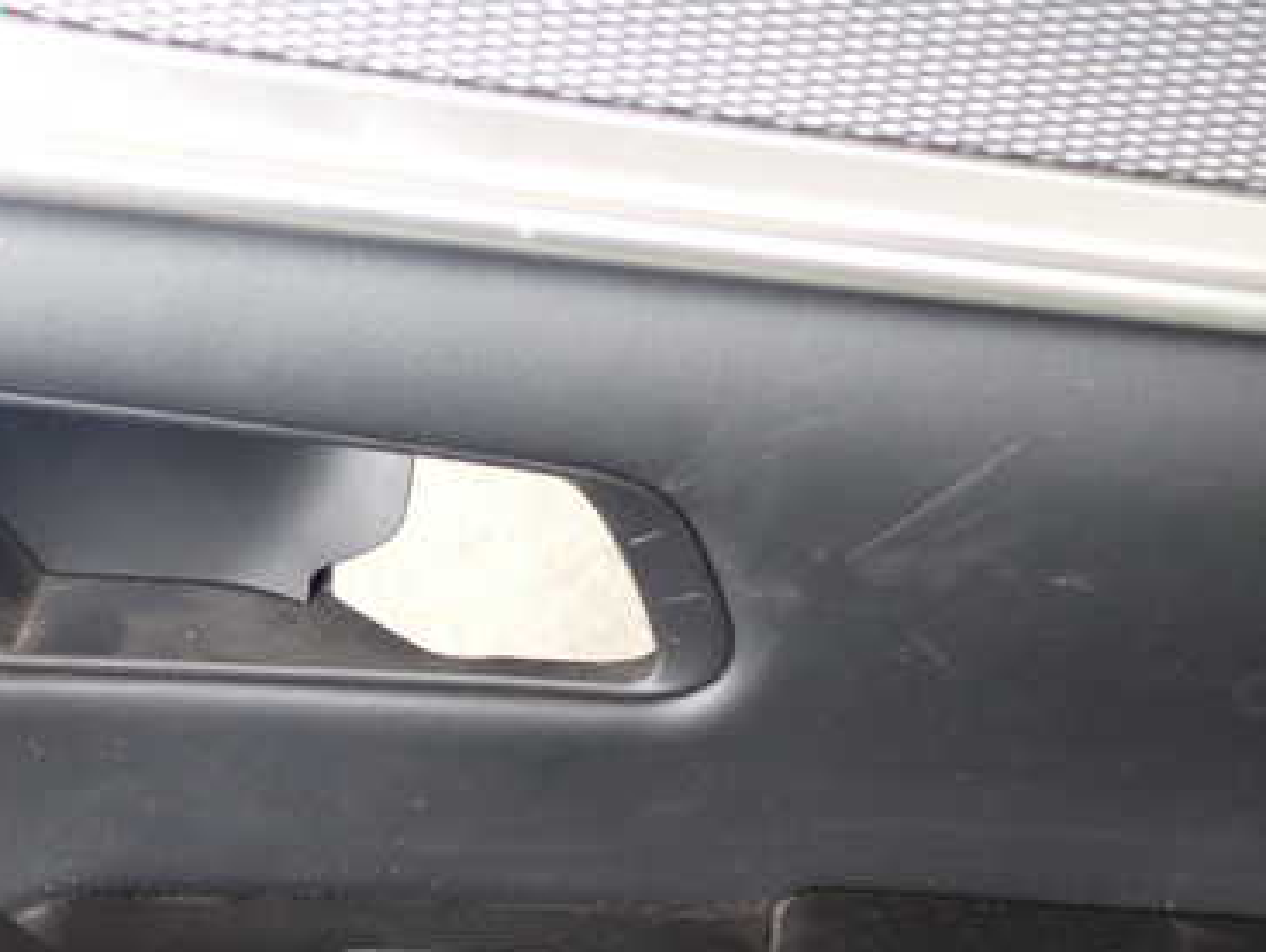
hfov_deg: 38.3
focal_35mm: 49
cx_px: 390
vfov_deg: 29.3
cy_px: 711
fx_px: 1794
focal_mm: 5.4
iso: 200
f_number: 2.3
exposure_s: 1/50
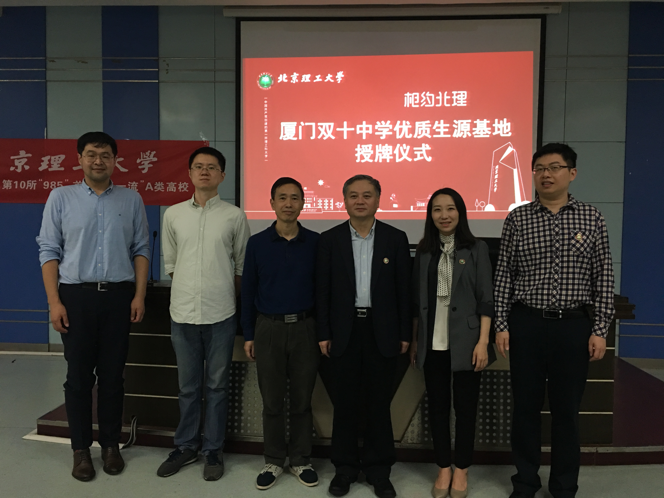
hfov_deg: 61.7
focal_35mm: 29
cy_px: 249
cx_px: 332
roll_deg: -1.7
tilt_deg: -0.8
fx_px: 556
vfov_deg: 48.2
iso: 100
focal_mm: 4.15
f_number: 2.2
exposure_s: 1/17
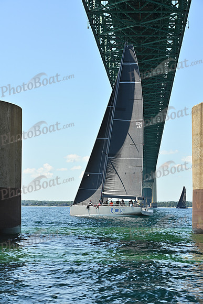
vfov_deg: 22.6
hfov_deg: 15.2
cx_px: 102
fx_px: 761
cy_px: 152
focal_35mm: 90
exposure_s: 1/1000
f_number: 8
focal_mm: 90
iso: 320
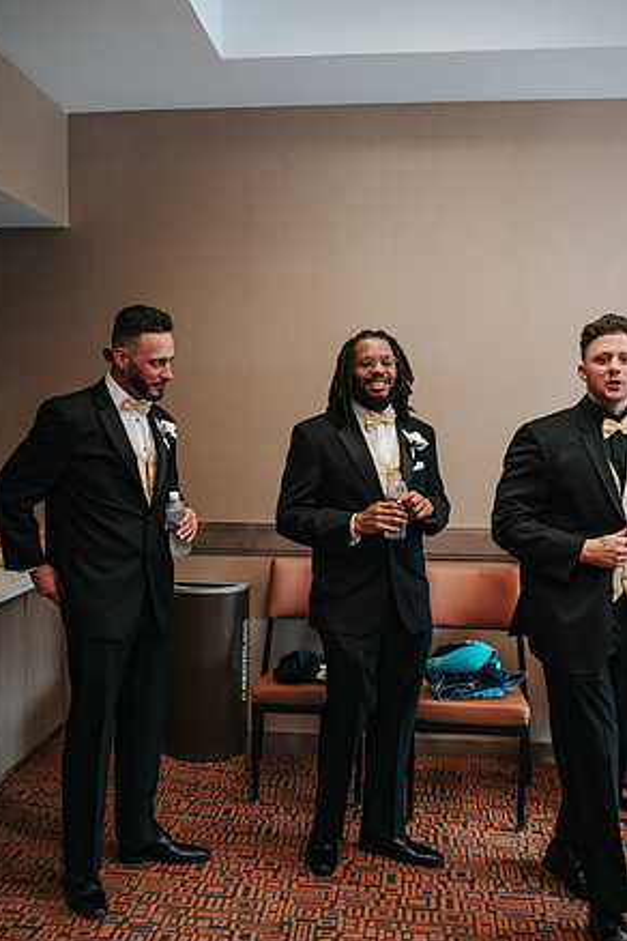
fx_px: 940
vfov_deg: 53.1
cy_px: 481
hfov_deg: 36.9
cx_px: 307
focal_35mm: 36
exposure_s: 1/250
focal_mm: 35
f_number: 3.2
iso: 1000
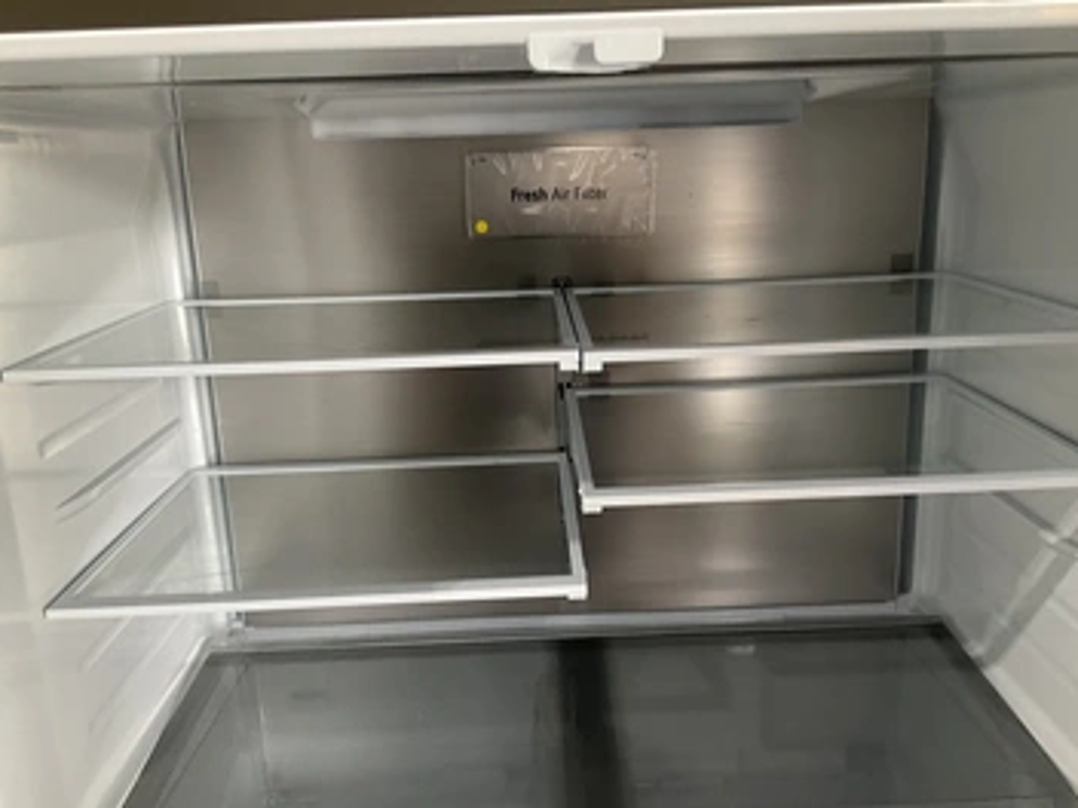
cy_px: 447
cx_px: 554
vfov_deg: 42.9
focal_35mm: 33
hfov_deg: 55.3
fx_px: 1028
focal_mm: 3
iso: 64
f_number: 1.8
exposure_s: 1/63
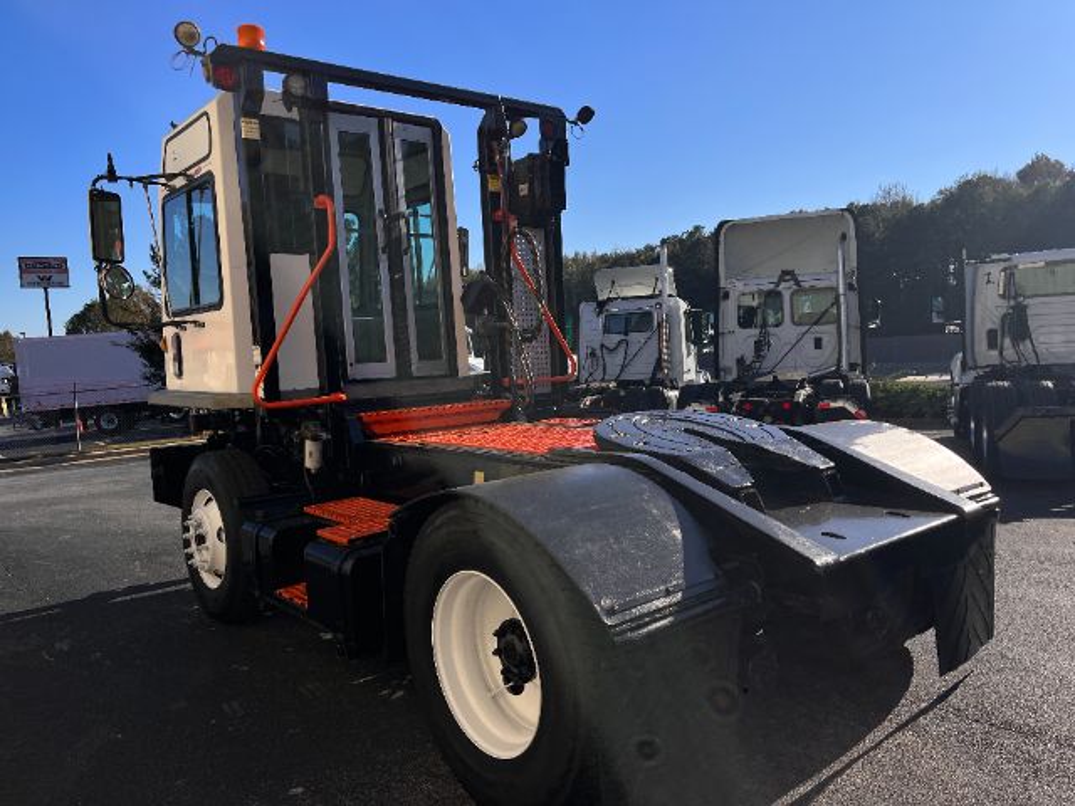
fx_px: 807
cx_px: 538
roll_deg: +3.9
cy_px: 403
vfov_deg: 53.1
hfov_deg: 67.3
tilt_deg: -4.2
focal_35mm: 26
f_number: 1.6
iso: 50
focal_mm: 5.1
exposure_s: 1/4651
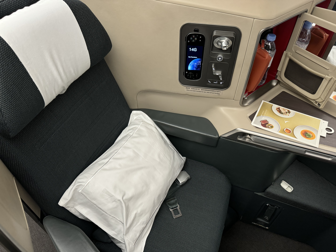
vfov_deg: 56.8
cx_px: 168
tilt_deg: -46.8
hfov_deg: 71.6
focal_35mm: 24
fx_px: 233
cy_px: 126
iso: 800
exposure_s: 1/47
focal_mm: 6.76
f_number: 1.78
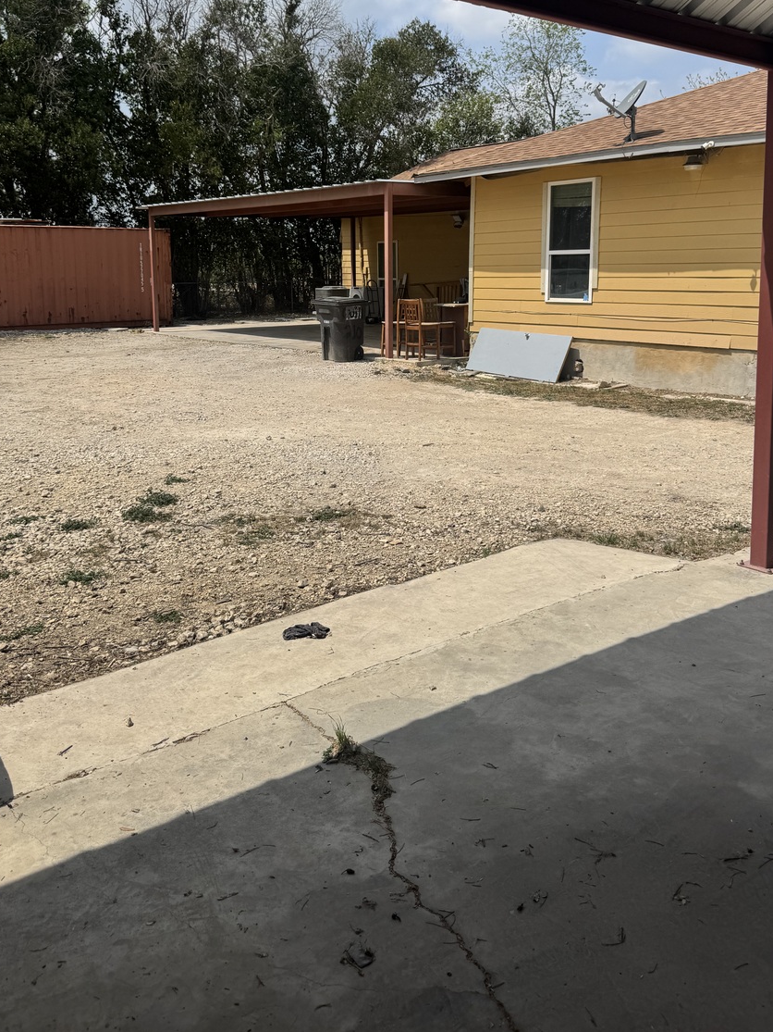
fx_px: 923
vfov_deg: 57.6
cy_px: 385
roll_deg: +1.1
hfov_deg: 45.4
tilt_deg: -8.4
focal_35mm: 31
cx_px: 382
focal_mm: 6.76
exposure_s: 1/7937
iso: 80
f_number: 1.78
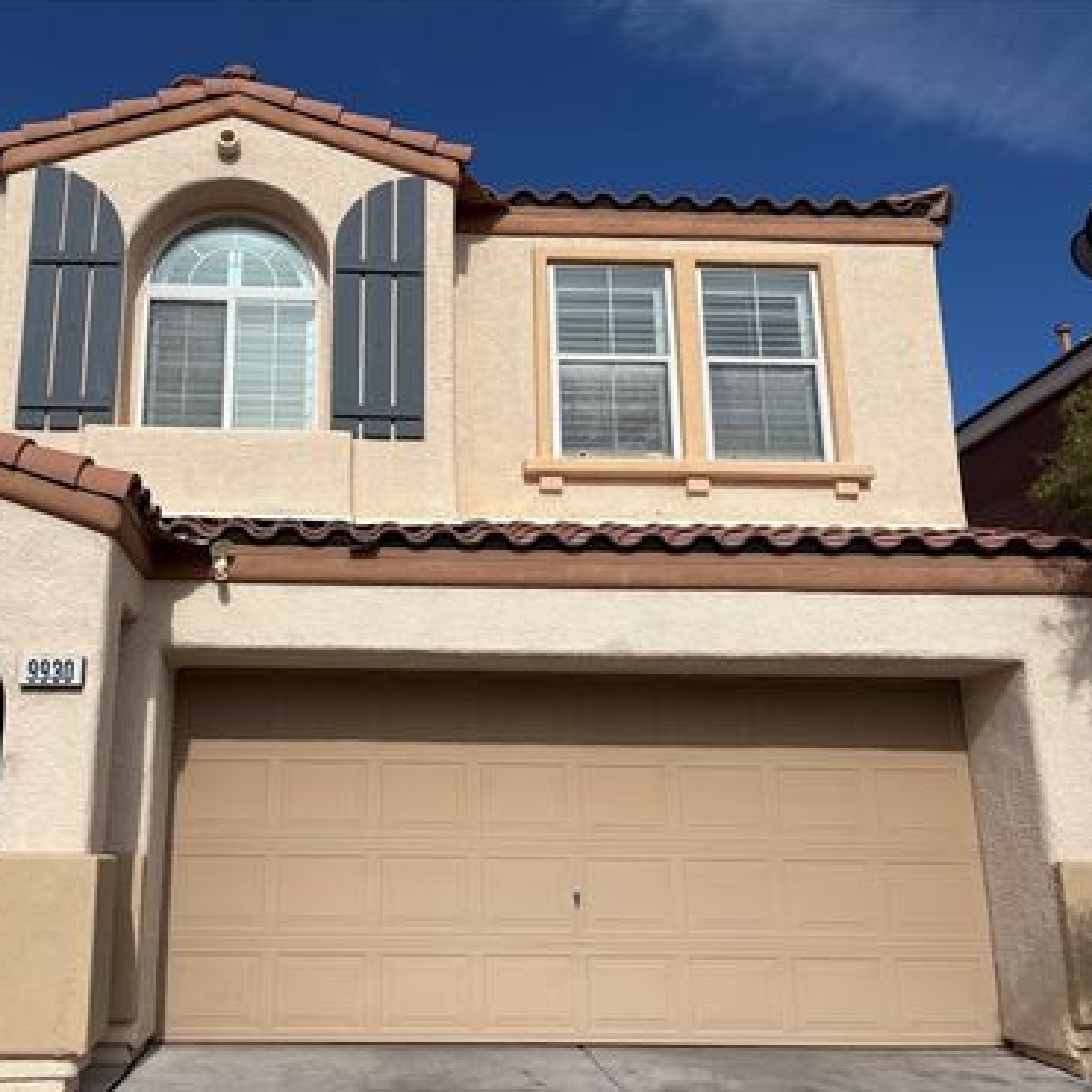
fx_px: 1106
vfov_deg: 52.5
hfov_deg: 51.6
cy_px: 543
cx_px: 365
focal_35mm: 31
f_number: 1.6
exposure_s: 1/6993
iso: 50
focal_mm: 5.96
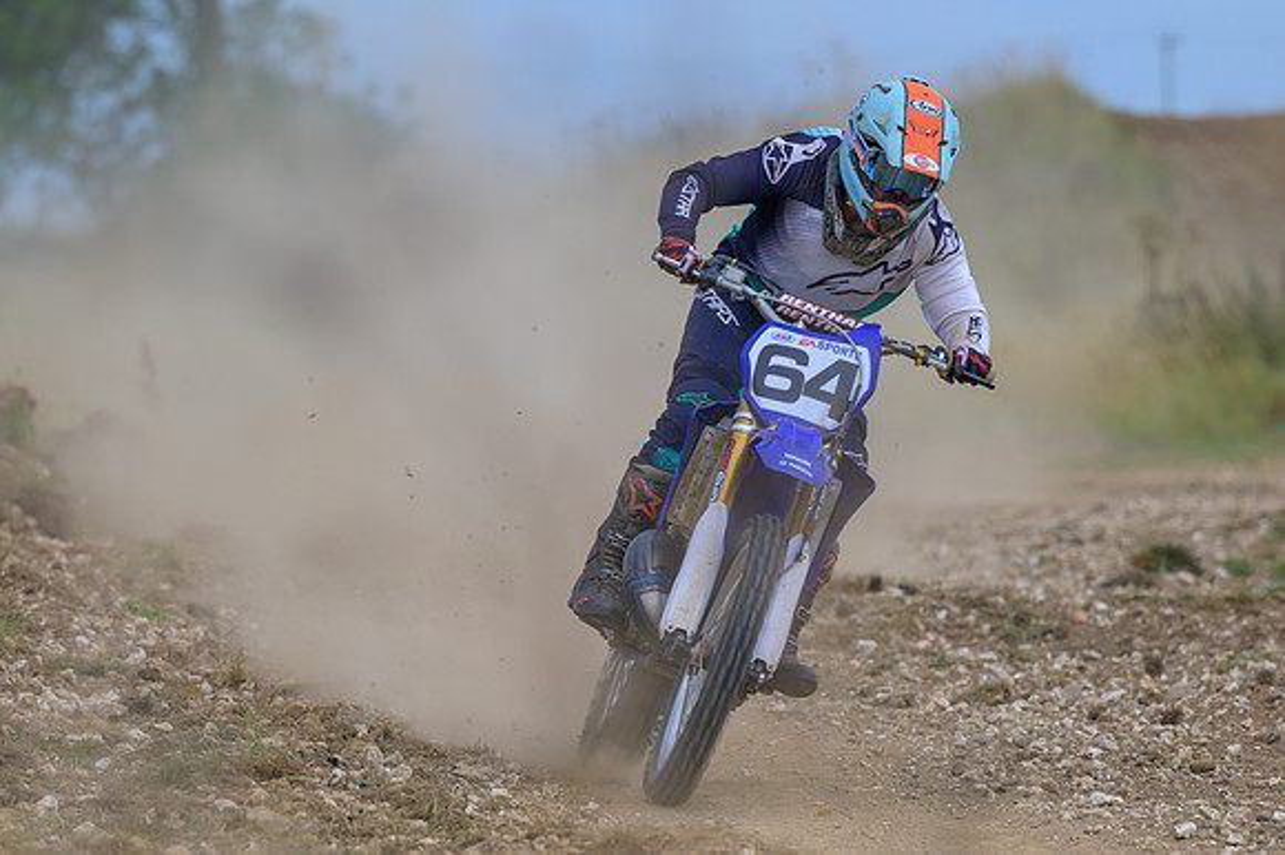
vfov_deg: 3.8
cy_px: 488
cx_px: 681
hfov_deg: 5.7
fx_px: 12820
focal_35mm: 359
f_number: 4
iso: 64
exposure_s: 1/400
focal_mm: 200
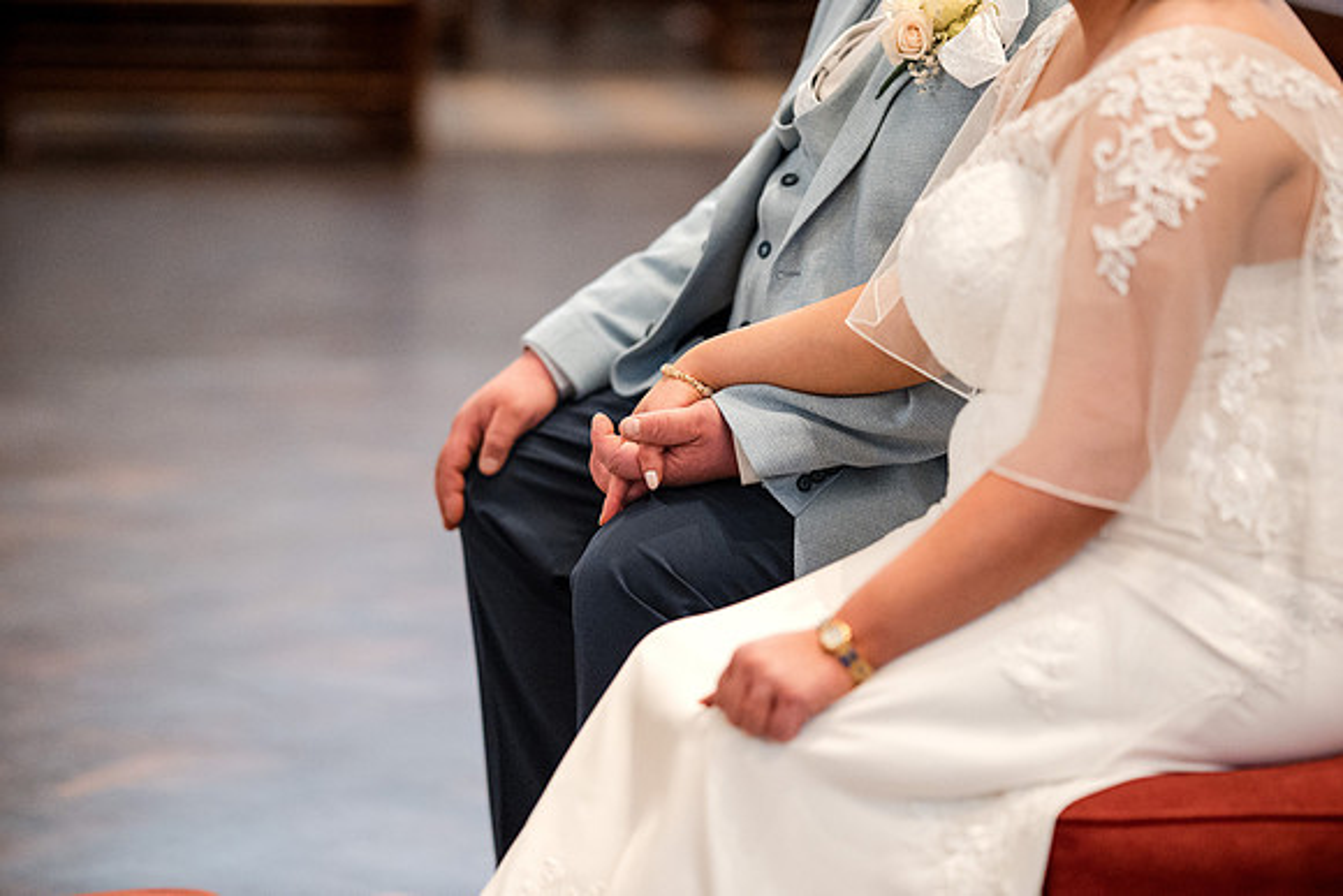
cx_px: 672
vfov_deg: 10.8
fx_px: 4739
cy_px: 448
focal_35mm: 127
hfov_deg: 16.1
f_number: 1.4
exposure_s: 1/500
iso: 3200
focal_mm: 85
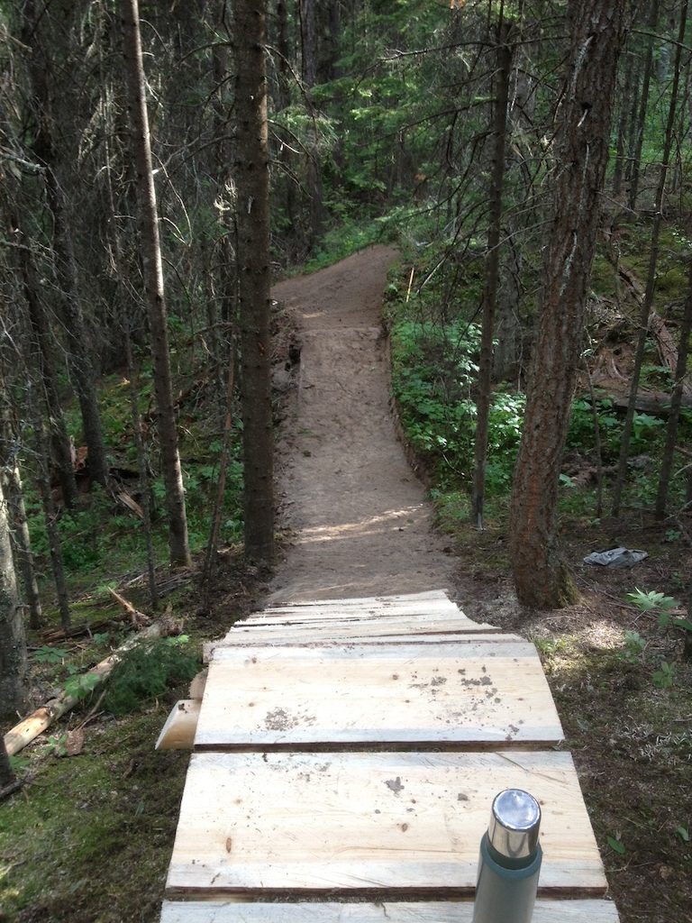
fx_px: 933
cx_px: 346
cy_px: 462
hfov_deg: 40.7
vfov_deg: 52.6
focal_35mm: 35
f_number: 2.4
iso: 50
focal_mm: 4.28
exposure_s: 1/40
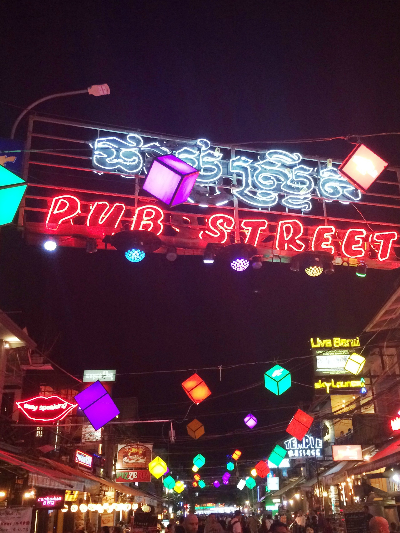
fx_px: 570
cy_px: 269
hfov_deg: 38.5
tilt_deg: +23.2
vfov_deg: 50.1
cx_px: 237
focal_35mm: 37
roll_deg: +1.8
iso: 250
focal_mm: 4.15
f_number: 2.2
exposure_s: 1/25
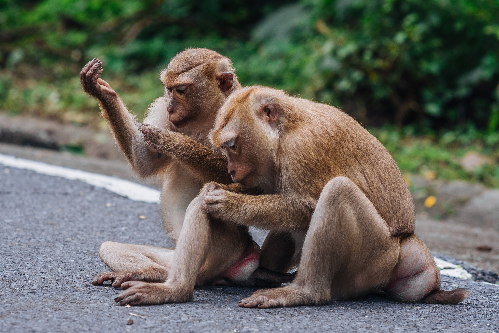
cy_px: 170
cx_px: 215
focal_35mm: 166
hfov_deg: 12.4
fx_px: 2301
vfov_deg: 8.3
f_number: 4
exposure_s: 1/320
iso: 160
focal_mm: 85
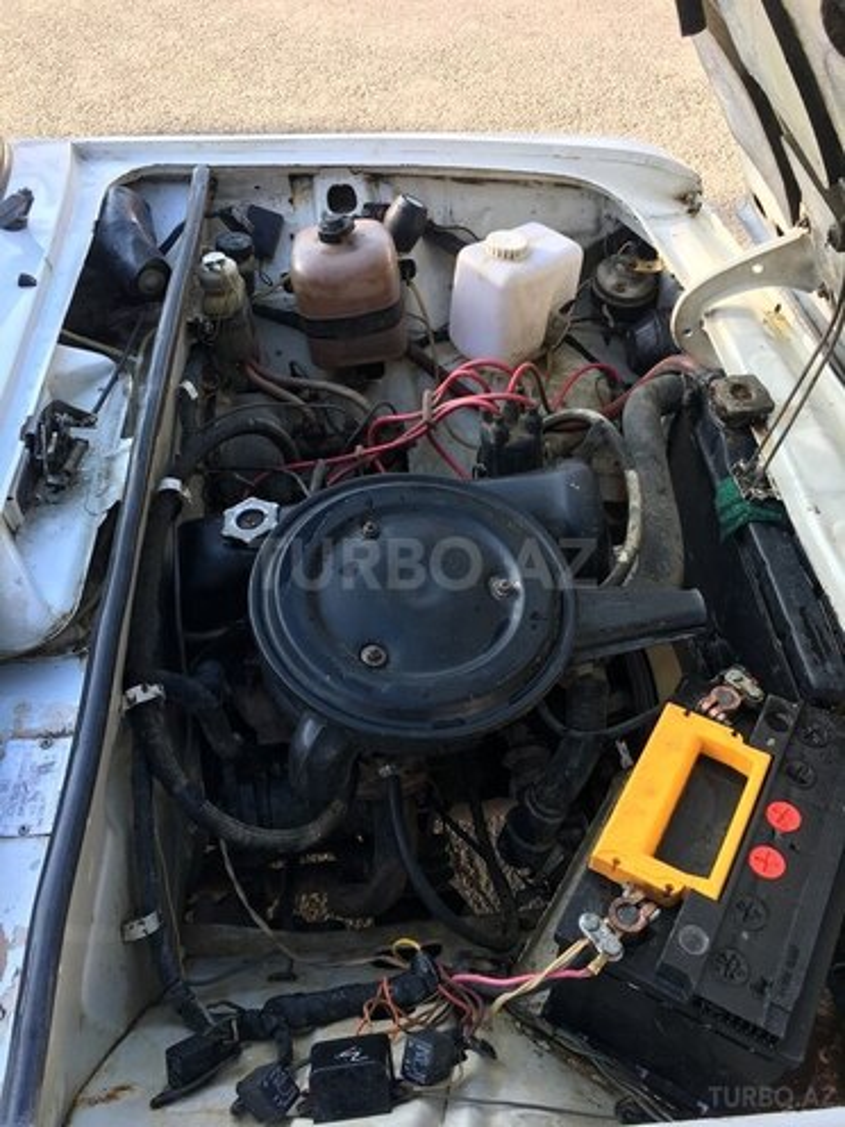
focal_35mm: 29
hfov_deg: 48.2
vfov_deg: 61.7
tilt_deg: -48.4
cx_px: 422
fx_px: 944
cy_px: 564
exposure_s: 1/178
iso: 25
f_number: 2.2
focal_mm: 4.15
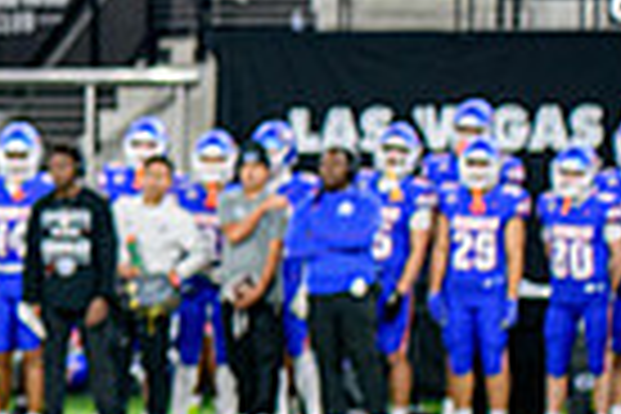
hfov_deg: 3.6
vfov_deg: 2.4
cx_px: -634
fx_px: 9763
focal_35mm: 566
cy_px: 236
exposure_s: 1/400
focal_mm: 135
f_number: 2.8
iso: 1250
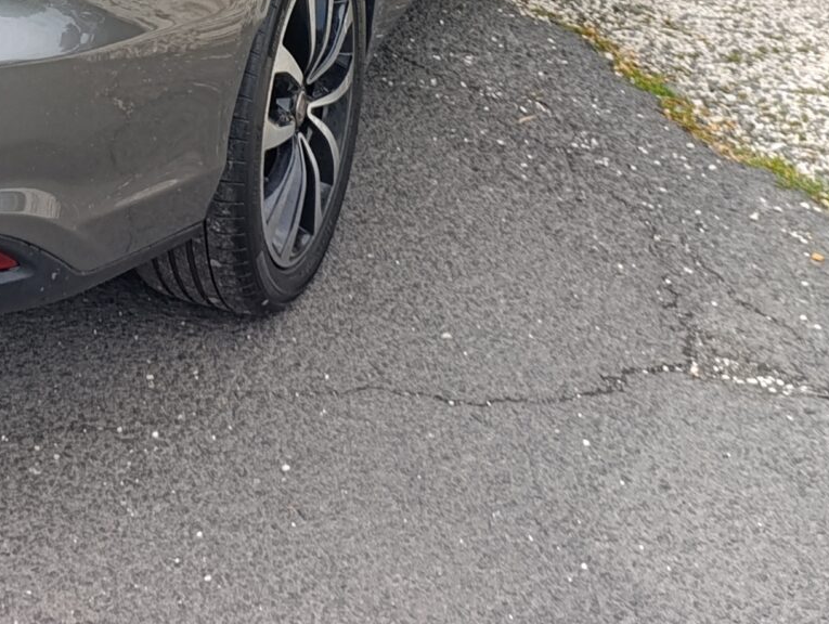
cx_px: 79
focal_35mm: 77
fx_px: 1847
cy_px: -360
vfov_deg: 17.0
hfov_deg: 24.6
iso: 50
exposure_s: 1/224
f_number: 1.6
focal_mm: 6.14
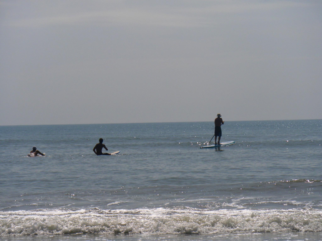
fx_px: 1628
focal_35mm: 175
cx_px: 161
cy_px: 120
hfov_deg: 11.3
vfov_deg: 8.5
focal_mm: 31.2
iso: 64
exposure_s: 1/640
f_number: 7.8
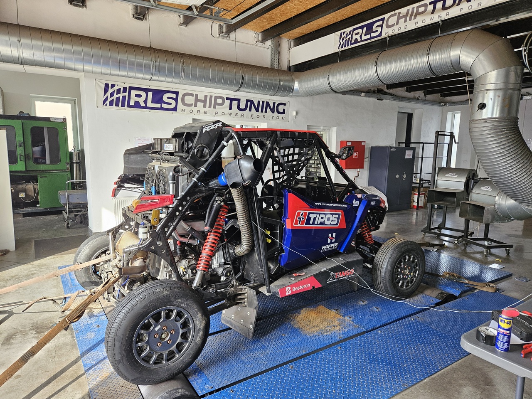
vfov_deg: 58.9
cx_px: 266
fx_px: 353
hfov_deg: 73.9
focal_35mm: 23
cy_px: 200
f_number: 1.8
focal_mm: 5.4
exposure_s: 1/100
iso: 80
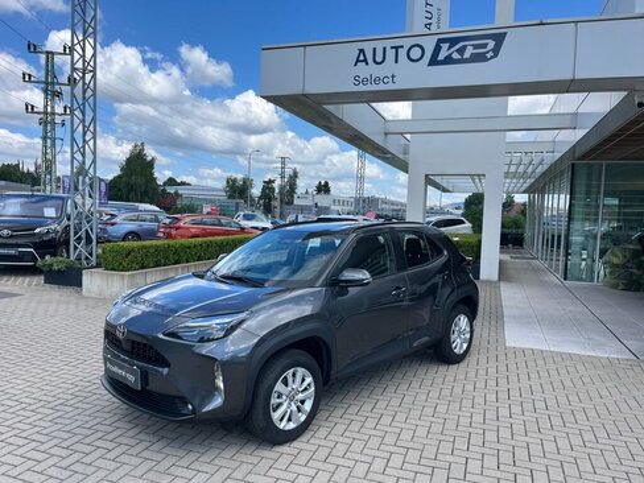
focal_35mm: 26
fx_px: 484
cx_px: 322
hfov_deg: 67.3
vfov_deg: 53.1
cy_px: 242
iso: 50
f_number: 1.6
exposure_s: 1/1129
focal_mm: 5.1
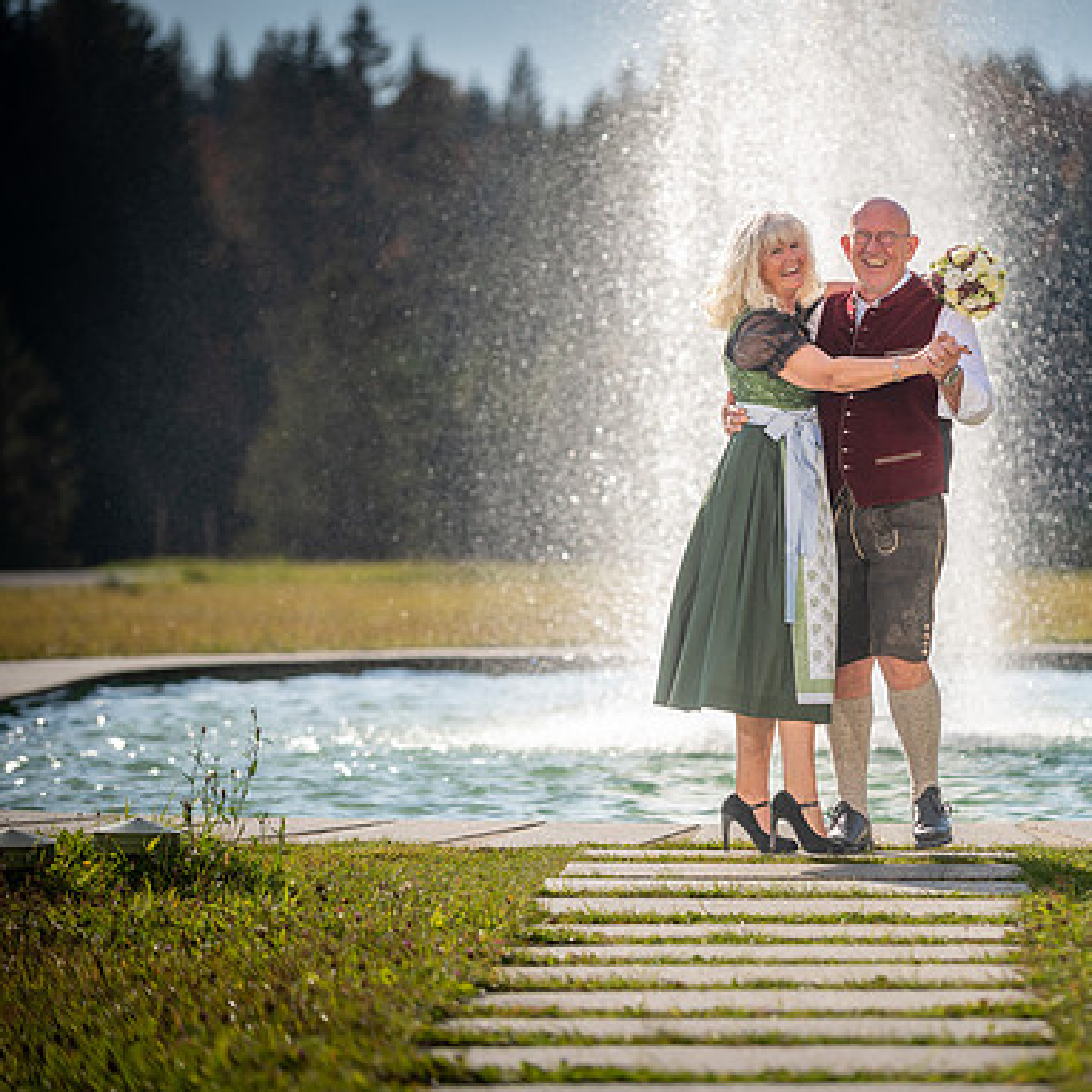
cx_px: 810
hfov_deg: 9.7
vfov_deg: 9.7
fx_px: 6424
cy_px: 545
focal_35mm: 180
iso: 100
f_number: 2.8
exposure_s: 1/2000
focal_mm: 140
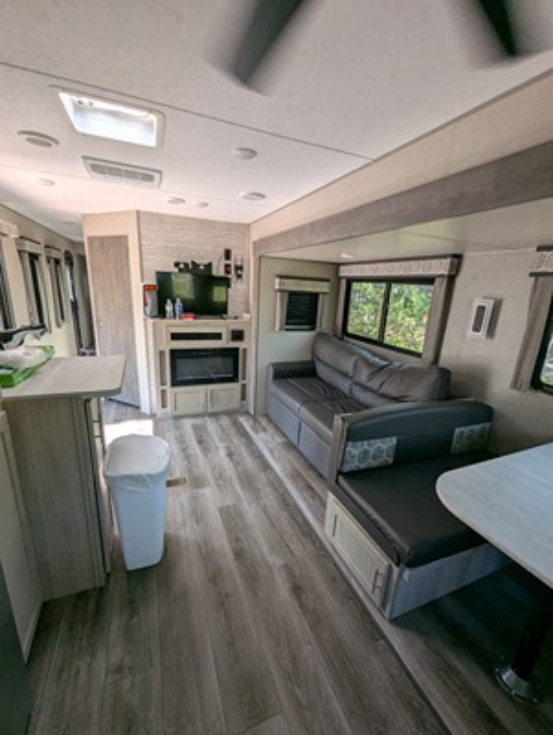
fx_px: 276
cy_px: 368
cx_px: 276
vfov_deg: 106.1
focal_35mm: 13
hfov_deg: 90.0
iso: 85
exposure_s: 1/68.2
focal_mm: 1.95
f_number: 2.2
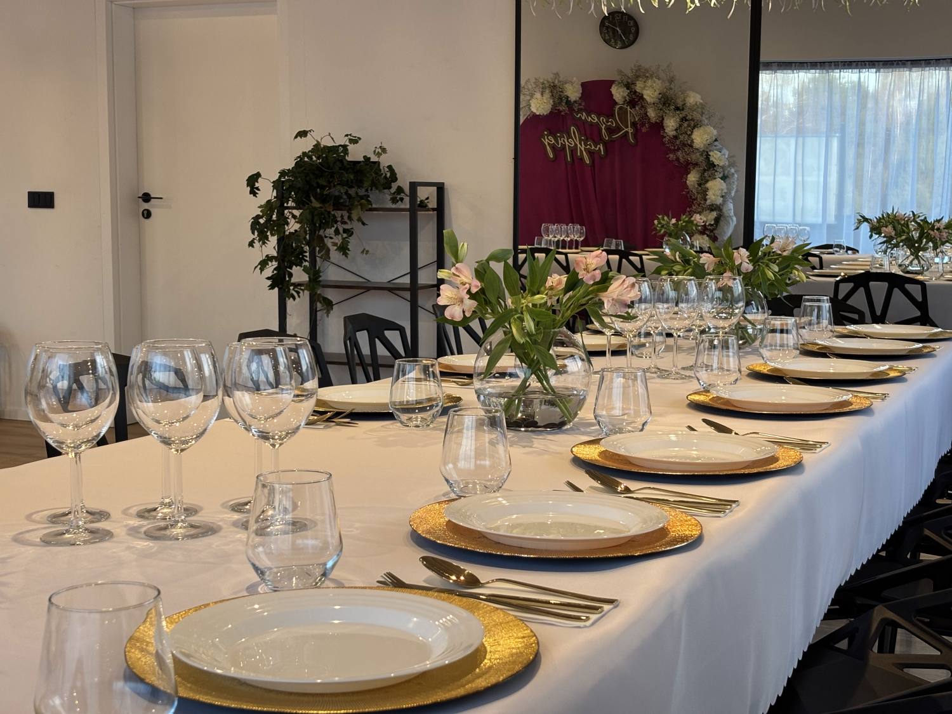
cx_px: 476
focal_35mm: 52
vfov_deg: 28.0
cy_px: 357
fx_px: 1430
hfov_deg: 36.8
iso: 40
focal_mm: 5.96
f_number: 1.6
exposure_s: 1/50
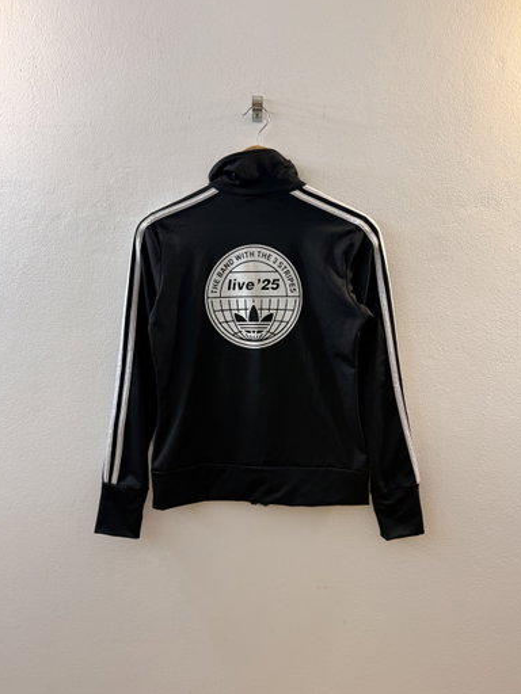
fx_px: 502
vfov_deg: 69.4
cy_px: 354
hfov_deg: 54.9
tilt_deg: -7.8
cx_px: 256
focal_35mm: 25
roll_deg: -1.1
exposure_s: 1/100
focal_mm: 6.76
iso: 125
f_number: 1.78
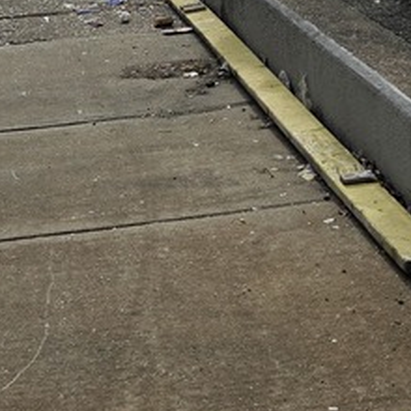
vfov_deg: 15.1
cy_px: -95
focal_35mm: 111
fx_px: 1491
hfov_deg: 15.4
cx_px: 13
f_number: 1.8
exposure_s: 1/8917
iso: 25
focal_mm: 5.4
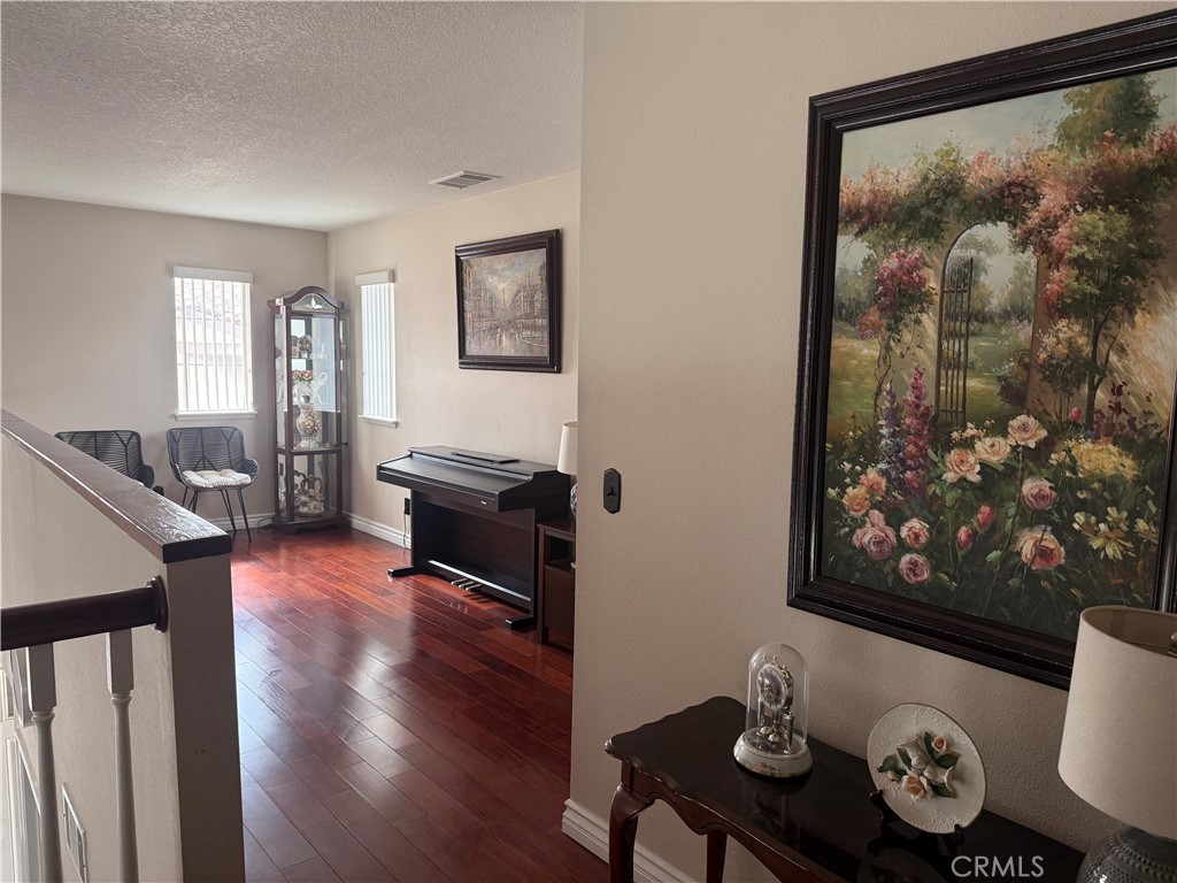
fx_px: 816
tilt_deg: -6.2
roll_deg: -1.2
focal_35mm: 24
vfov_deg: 56.8
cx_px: 588
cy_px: 442
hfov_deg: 71.6
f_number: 1.78
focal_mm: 6.76
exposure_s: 1/74
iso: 200
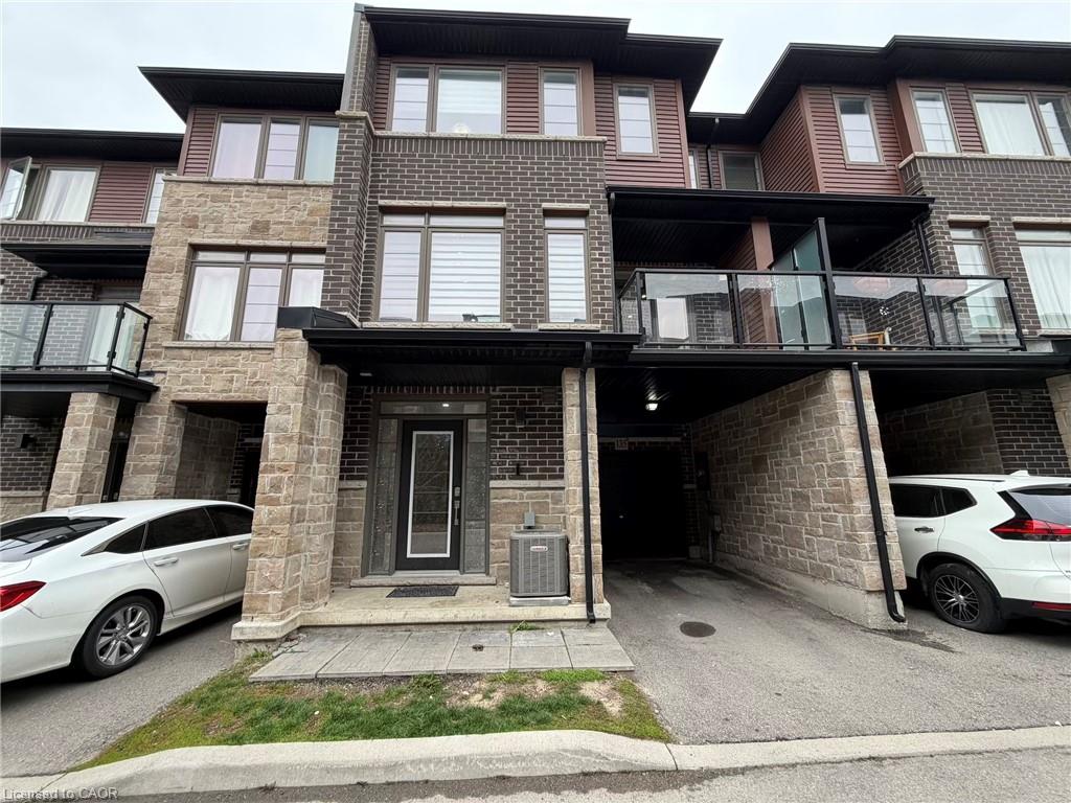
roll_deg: +0.4
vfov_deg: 85.7
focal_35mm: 14
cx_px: 536
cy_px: 402
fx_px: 433
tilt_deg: +13.2
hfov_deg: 102.1
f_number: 2.2
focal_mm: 2.22
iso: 40
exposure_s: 1/217
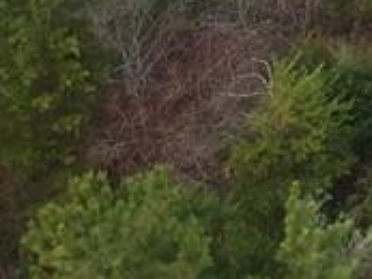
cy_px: -470
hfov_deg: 11.5
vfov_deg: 8.8
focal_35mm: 148
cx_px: 821
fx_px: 1592
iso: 100
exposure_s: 1/320
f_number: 2.6
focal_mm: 4.49
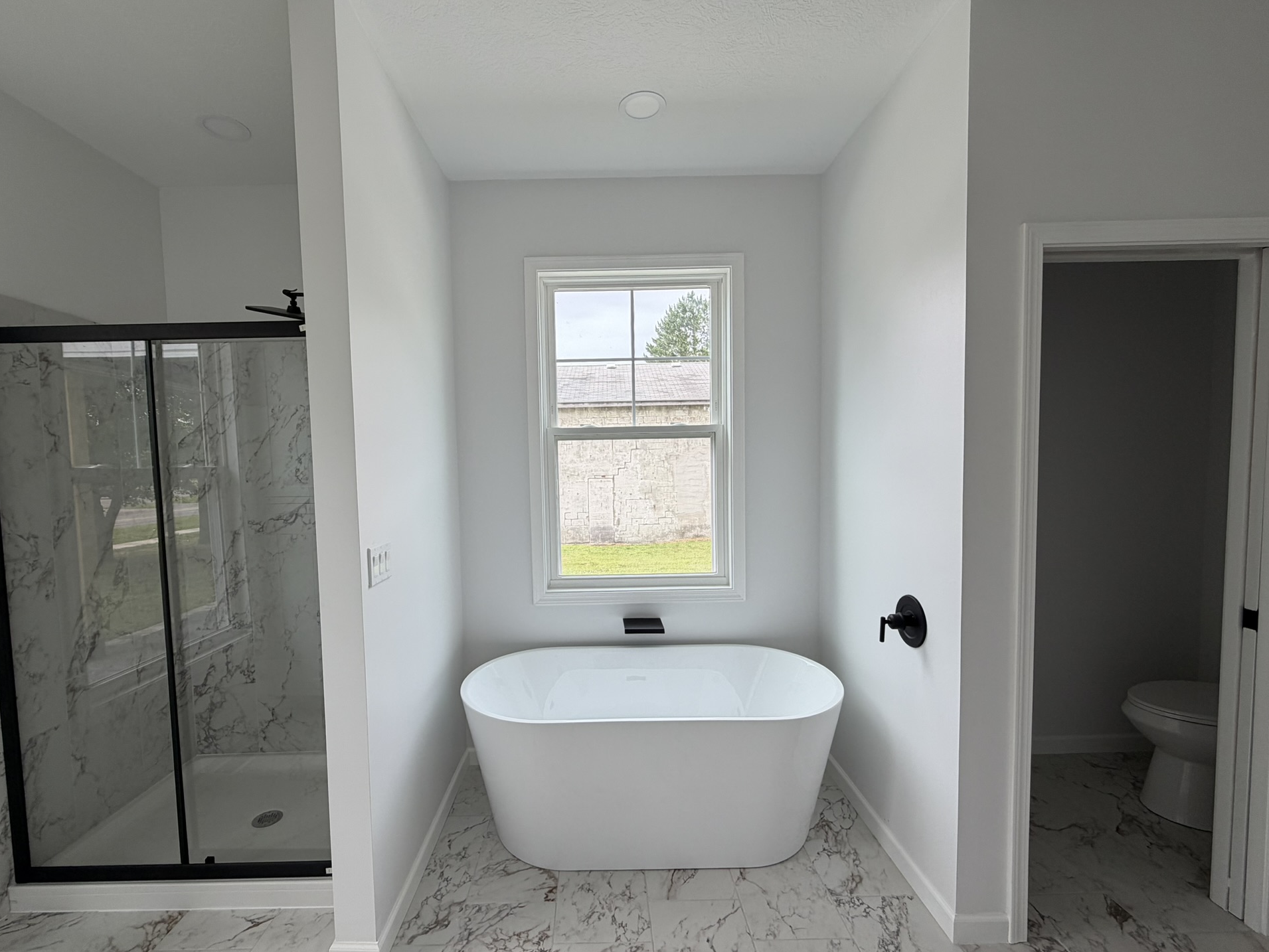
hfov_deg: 98.1
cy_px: 499
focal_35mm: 15
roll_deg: +1.9
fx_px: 550
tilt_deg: -4.1
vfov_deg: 81.7
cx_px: 604
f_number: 2.2
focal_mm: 2.22
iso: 40
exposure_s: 1/146
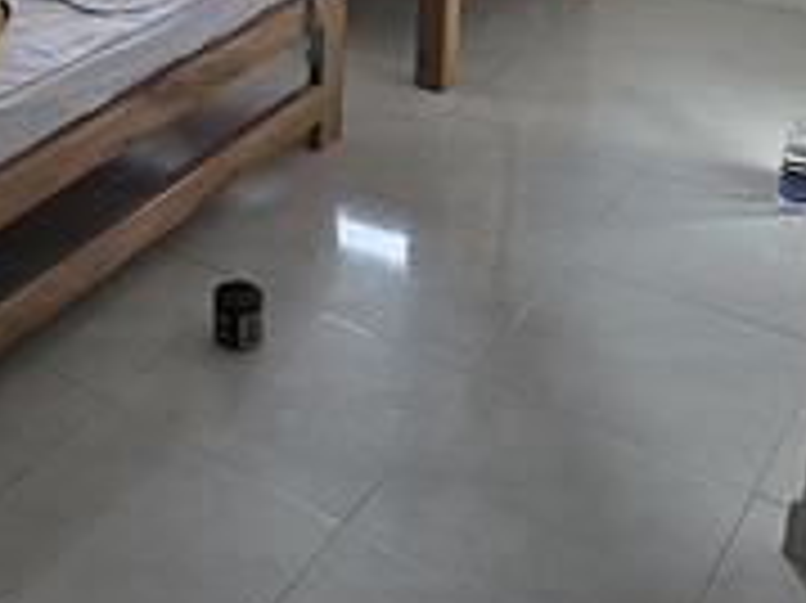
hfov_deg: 32.3
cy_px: -58
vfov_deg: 24.7
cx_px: 11
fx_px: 1280
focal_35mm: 55
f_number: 1.7
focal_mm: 6.3
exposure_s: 1/120
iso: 250
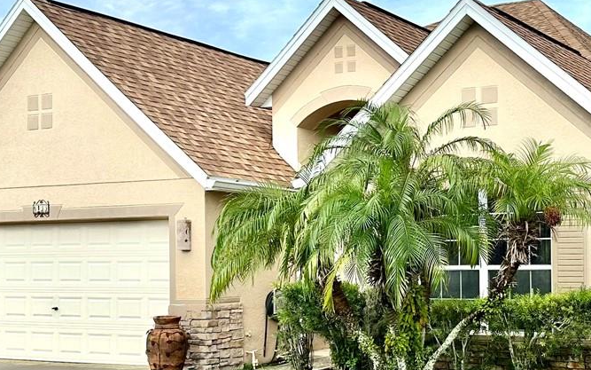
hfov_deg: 32.7
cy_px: 256
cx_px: 456
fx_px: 983
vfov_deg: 21.2
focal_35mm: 61
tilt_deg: -0.1
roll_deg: +0.4
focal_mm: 6.86
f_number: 1.78
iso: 80
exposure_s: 1/3247
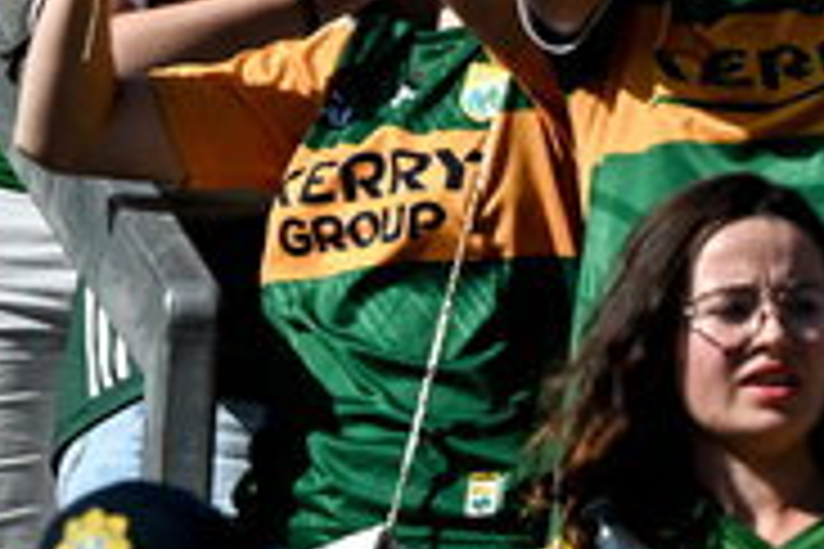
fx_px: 51244
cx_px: 1589
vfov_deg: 0.6
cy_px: -947
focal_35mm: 2239
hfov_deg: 0.9
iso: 400
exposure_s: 1/2500
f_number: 7.1
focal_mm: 400
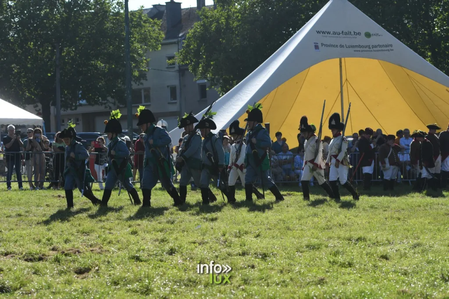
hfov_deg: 19.5
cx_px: 224
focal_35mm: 105
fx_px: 1309
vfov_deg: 13.0
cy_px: 150
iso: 100
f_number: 3.5
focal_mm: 70
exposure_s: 1/1000
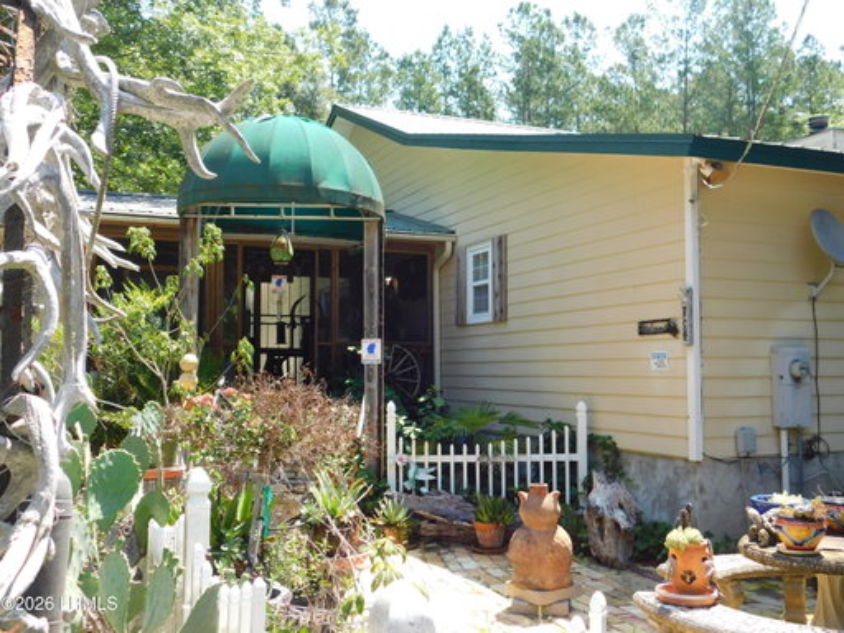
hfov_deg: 51.4
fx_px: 878
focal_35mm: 36
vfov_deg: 39.7
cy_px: 316
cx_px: 422
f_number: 3.5
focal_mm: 6.3
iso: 125
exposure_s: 1/320
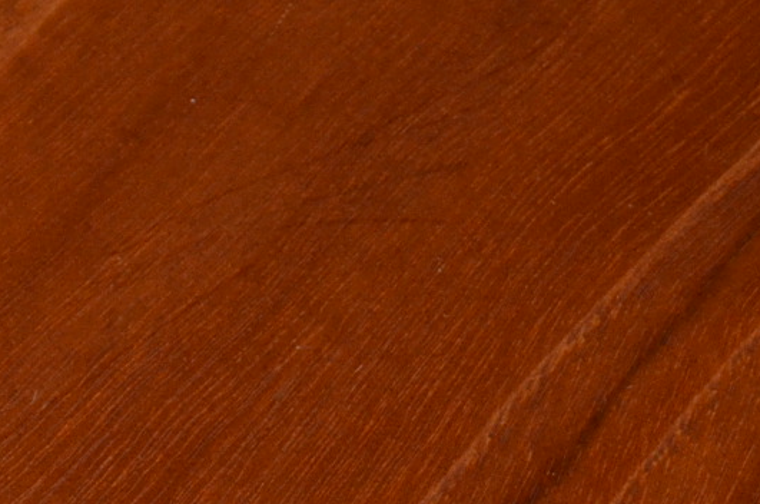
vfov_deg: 3.8
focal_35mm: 362
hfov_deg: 5.7
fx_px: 7628
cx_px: 192
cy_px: 687
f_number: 5
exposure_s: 1/60
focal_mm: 52
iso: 800
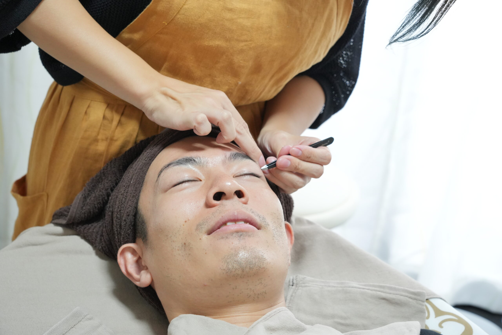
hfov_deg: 28.8
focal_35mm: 70
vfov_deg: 19.5
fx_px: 976
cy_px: 168
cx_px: 251
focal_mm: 70
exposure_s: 1/80
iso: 3200
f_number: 7.1
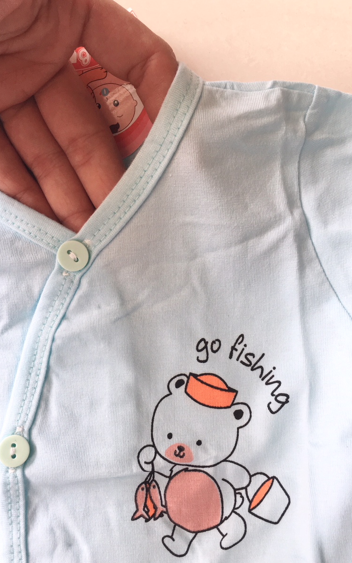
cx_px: 172
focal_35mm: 33
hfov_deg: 38.3
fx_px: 507
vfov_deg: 58.1
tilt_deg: -84.9
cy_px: 286
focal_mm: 4.15
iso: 32
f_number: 2.2
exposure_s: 1/100
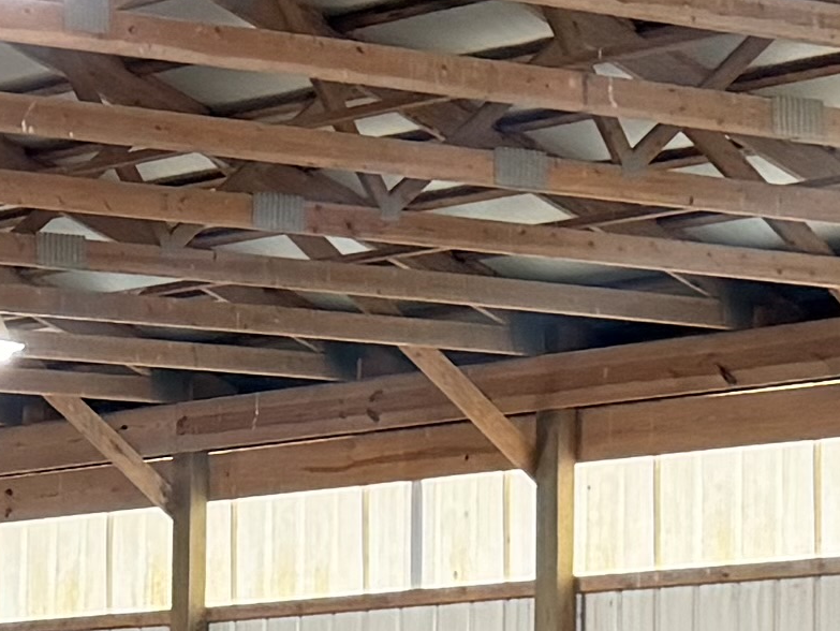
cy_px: 946
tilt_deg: -1.2
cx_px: -1309
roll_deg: +0.6
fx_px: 4249
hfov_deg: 9.7
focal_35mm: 175
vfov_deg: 8.3
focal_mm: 6.76
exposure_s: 1/60
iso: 200
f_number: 1.78
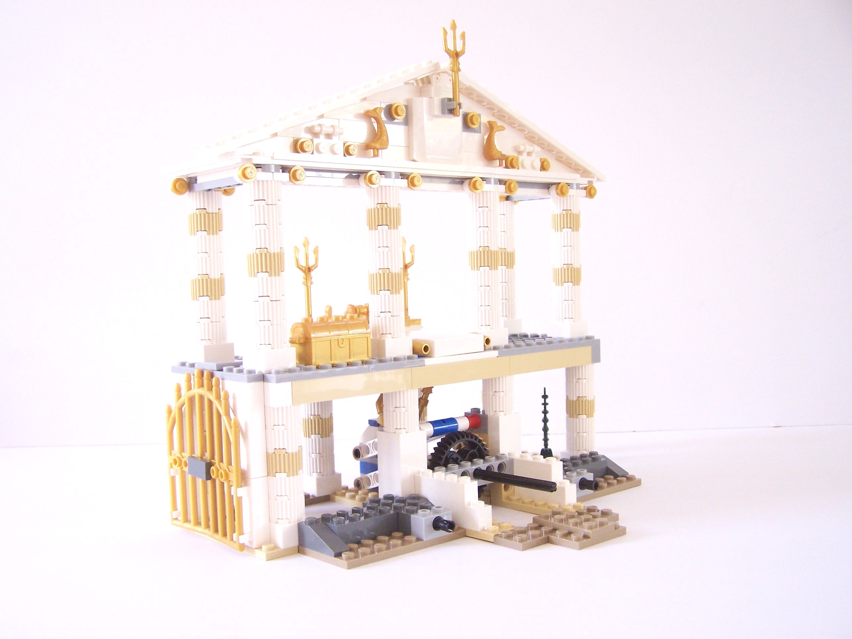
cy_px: 320
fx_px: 935
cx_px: 426
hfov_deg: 49.0
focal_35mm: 38
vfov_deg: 37.7
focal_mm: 6.3
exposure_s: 1/8
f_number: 3.2
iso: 200
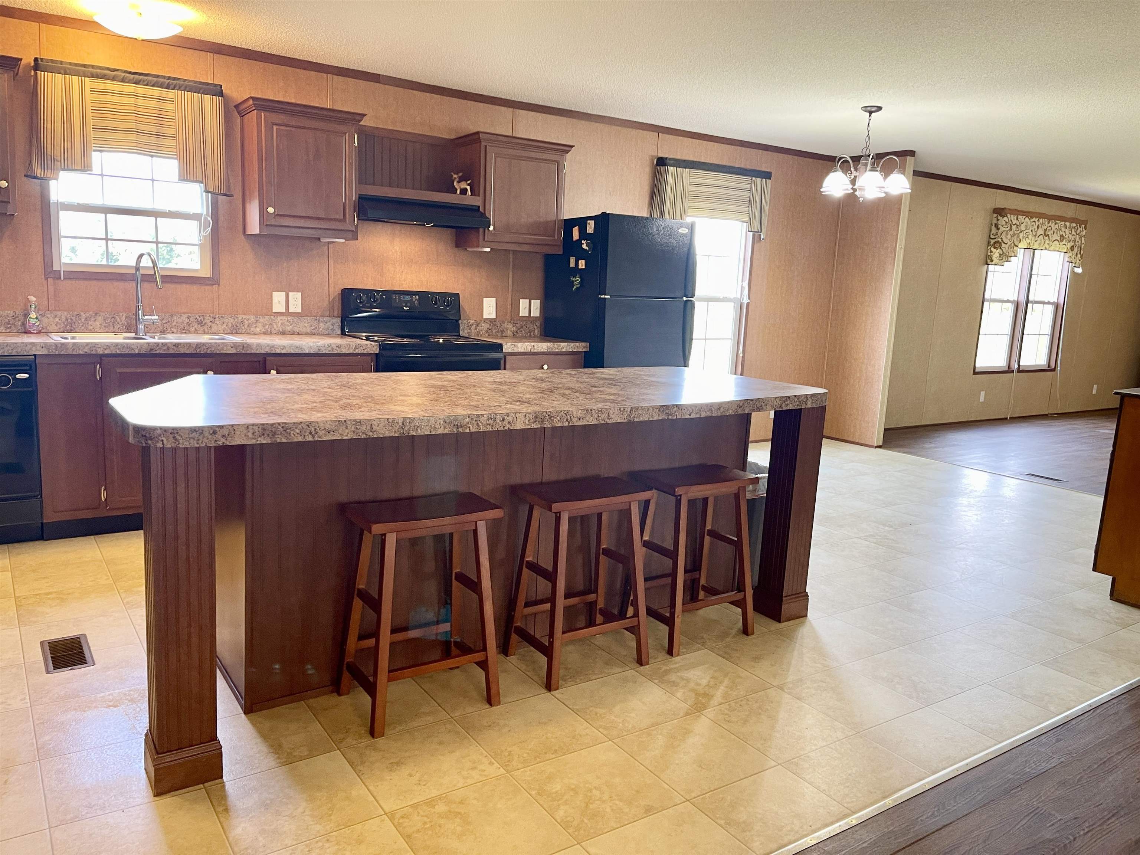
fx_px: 823
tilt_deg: -10.1
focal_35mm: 25
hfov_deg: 69.4
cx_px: 570
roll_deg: -3.6
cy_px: 428
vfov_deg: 54.9
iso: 160
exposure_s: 1/60
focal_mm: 5.1
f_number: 1.6
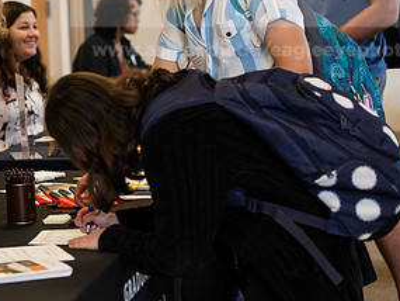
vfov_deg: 10.8
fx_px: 1584
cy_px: 79
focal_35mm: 137
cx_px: 28
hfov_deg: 14.2
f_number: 3.5
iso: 1000
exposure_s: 1/200
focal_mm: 70
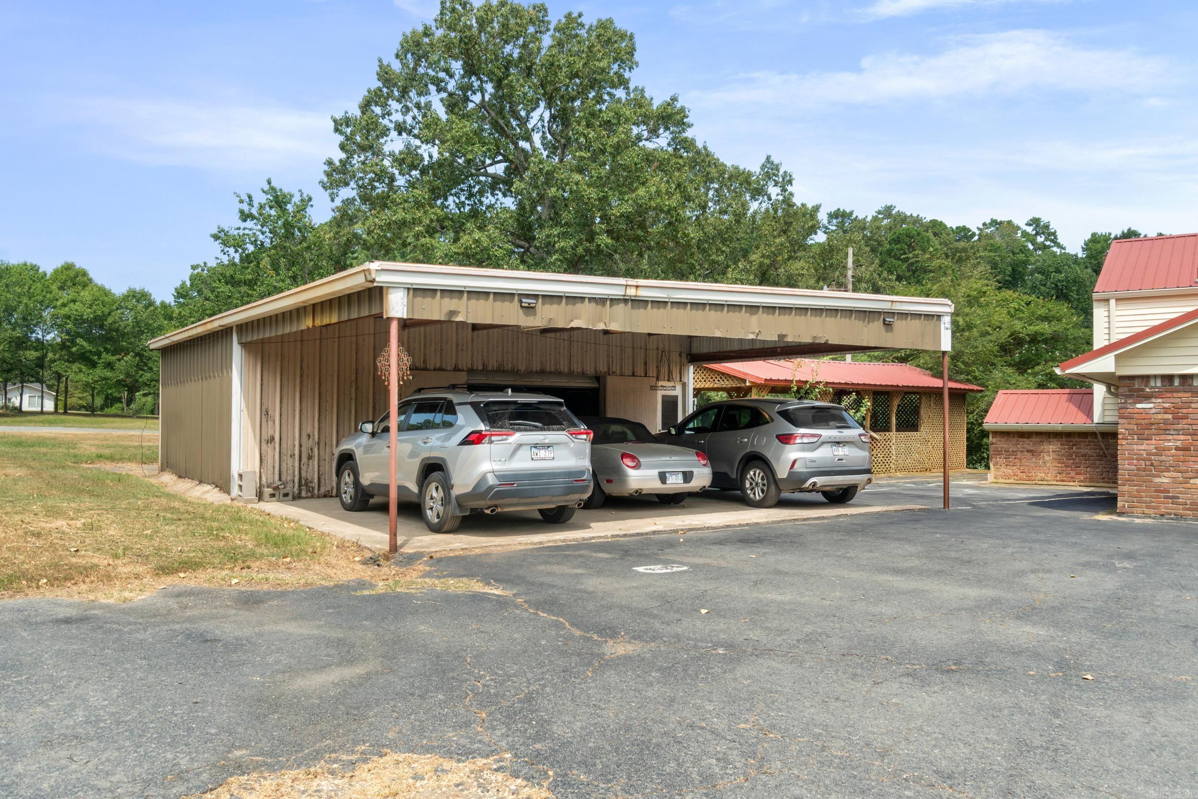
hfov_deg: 67.4
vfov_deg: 47.9
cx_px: 599
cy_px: 400
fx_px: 898
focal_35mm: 27
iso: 400
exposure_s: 1/250
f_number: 8
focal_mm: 18
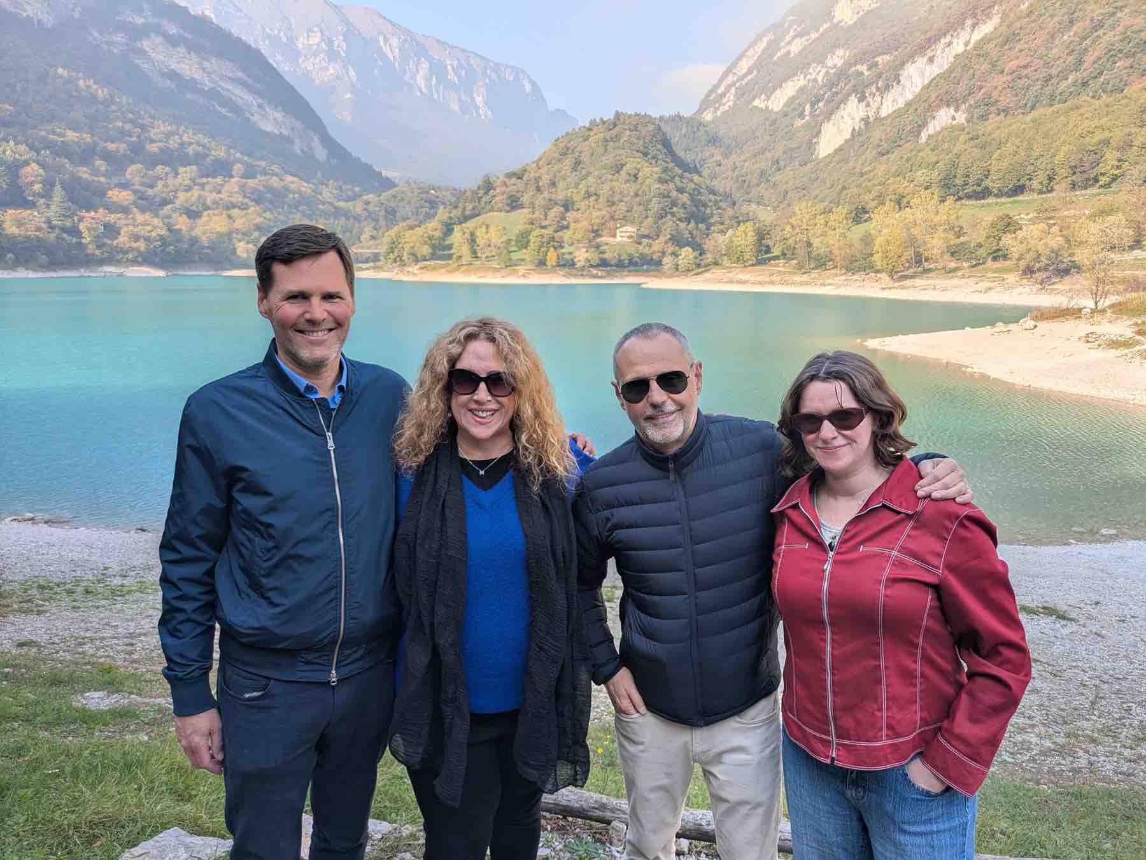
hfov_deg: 69.4
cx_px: 573
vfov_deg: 54.9
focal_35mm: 25
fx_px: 828
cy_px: 430
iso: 45
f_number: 1.89
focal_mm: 5.43
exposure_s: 1/817
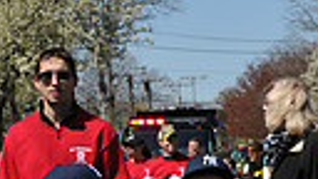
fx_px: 1914
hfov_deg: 9.4
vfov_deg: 5.3
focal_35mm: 227
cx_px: -40
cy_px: 298
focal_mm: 48
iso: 200
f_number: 5
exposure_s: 1/1250
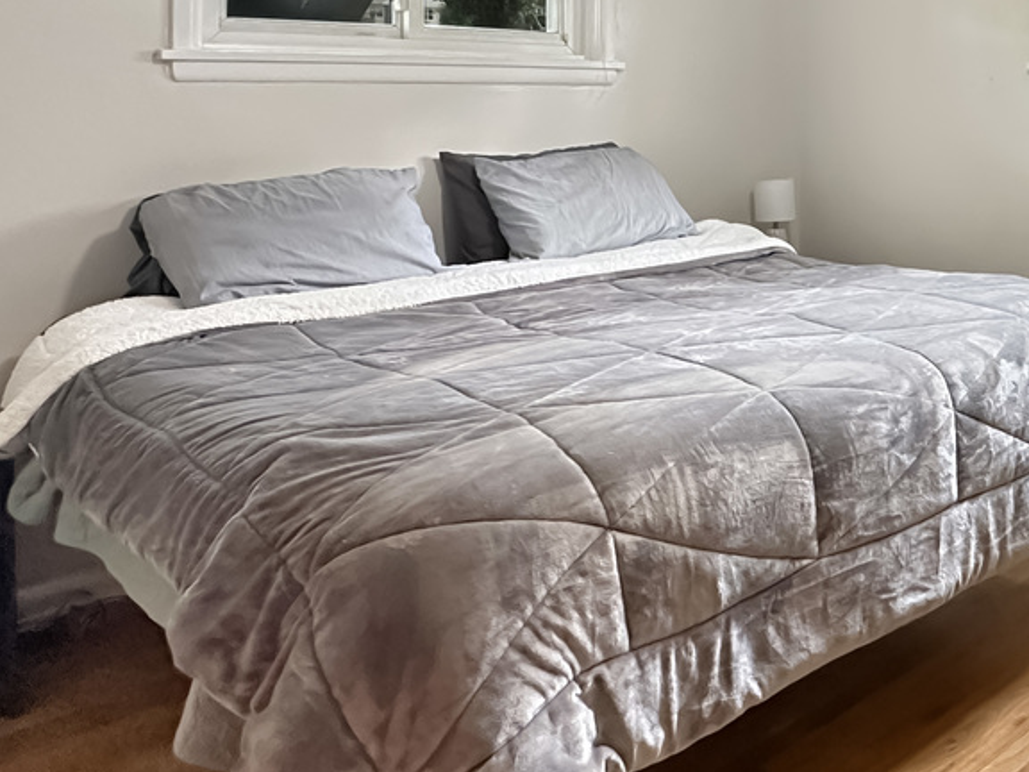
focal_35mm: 35
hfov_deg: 46.6
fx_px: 1040
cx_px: 958
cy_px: 45
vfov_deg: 37.4
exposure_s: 1/60
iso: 800
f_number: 2.2
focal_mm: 2.22
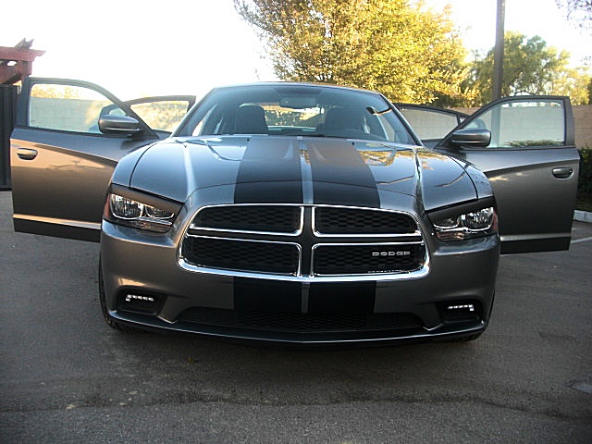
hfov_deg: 51.4
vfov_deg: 39.7
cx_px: 296
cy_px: 222
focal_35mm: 36
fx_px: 616
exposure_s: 1/80
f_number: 2.8
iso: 50
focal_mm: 6.3
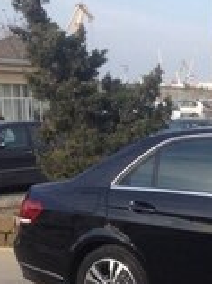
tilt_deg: -11.3
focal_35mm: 110
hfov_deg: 12.8
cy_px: 315
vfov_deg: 17.3
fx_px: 901
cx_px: 307
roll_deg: -0.6
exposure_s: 1/920
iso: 50
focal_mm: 4.28
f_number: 2.4
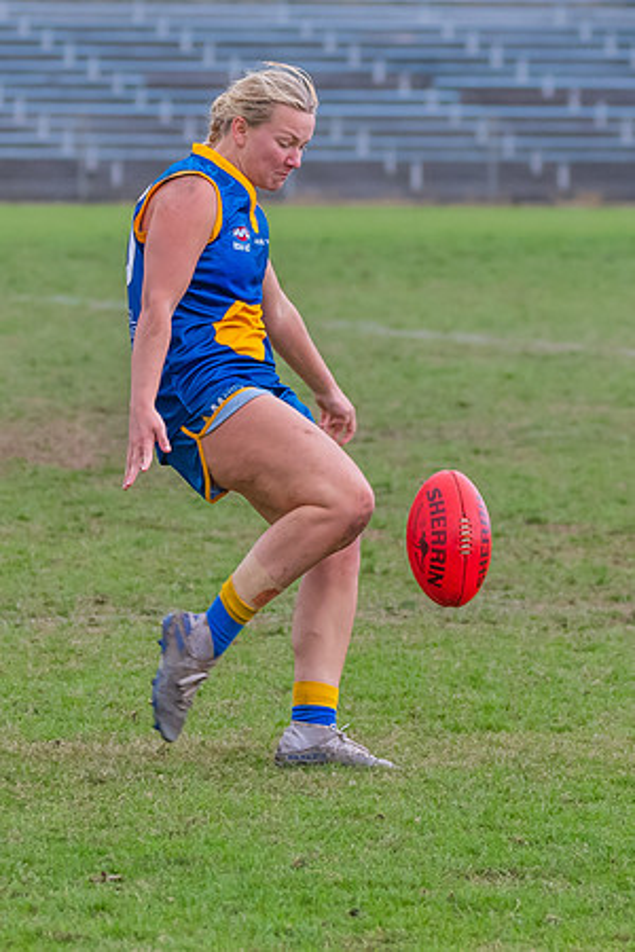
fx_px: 11475
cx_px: 321
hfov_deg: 3.2
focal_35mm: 434
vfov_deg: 4.8
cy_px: 519
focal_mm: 160
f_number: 5
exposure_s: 1/1250
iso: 1250
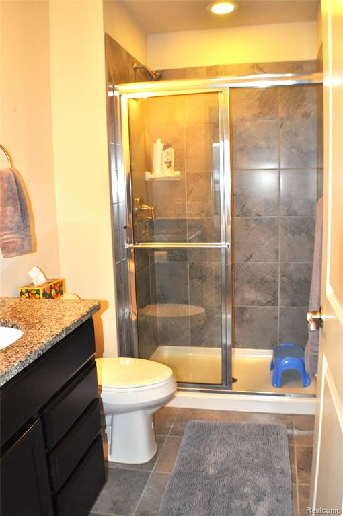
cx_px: 172
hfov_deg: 31.8
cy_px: 258
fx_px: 601
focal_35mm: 42
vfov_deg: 46.4
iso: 800
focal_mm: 28
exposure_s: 1/60
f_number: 4.5
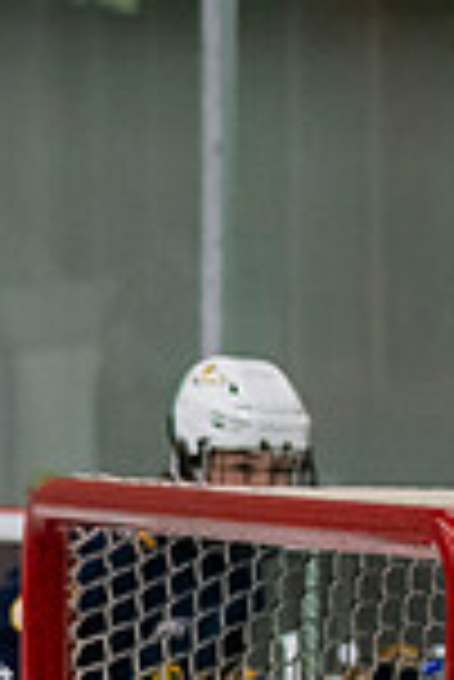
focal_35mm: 607
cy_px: 918
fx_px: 11455
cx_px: -1241
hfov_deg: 2.2
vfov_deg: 3.4
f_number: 3.2
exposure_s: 1/640
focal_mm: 85
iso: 2000
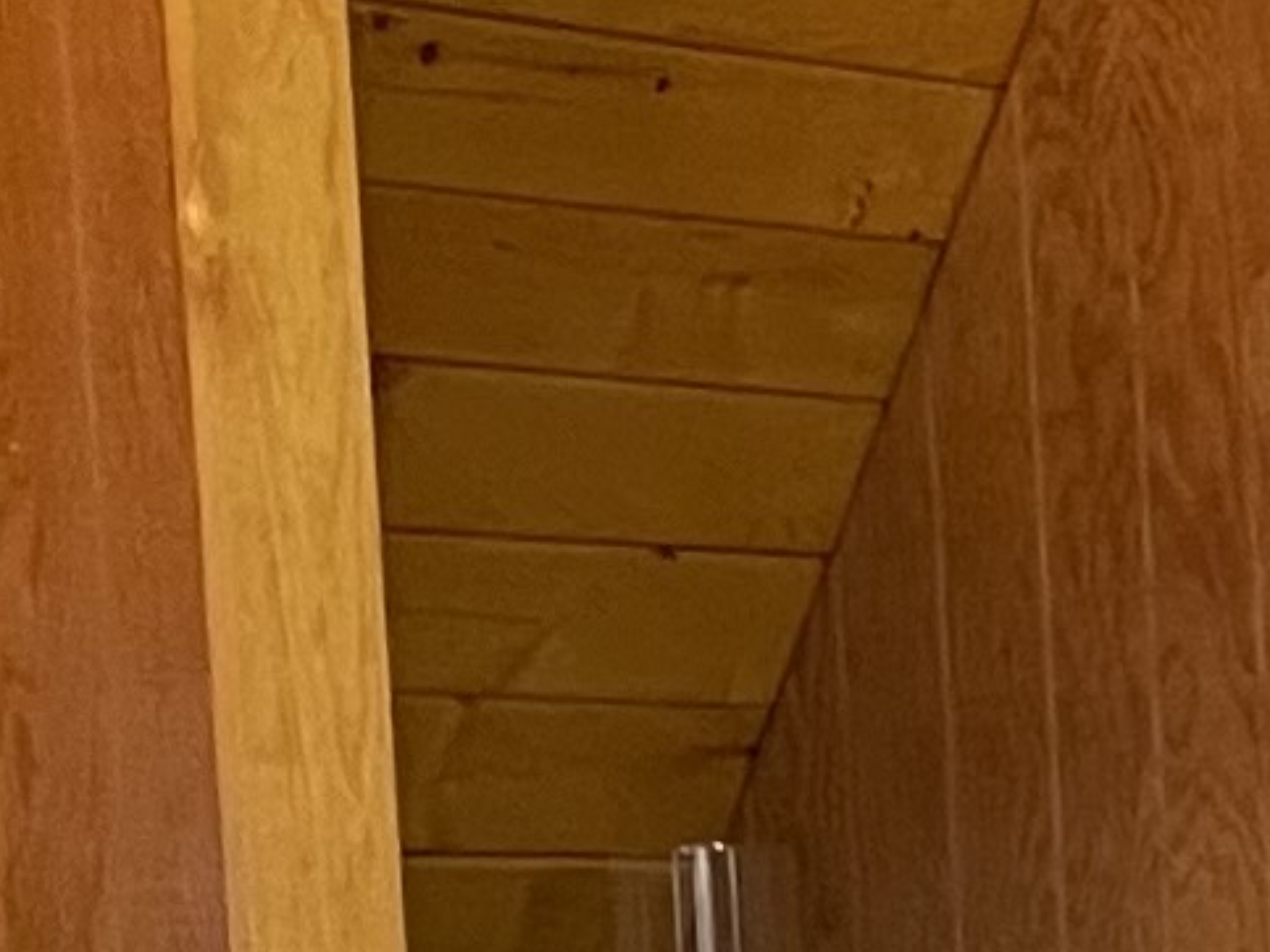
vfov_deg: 6.9
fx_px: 7519
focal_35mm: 205
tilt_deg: -7.6
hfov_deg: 8.3
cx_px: 3646
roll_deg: +0.3
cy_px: 2195
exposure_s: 1/60
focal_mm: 5.1
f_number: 1.6
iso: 100
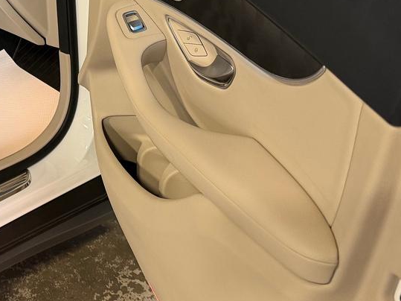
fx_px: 660
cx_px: 14
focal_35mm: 57
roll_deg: +2.1
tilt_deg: -23.9
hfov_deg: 31.6
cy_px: 62
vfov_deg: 25.2
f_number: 1.78
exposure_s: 1/60
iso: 250
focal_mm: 6.76
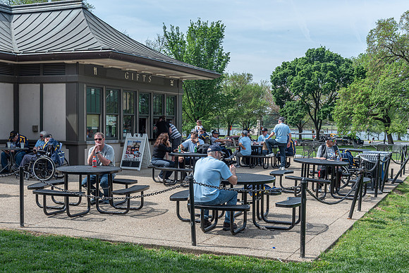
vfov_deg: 26.7
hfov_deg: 39.2
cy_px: 152
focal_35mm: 51
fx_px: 575
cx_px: 207
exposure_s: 1/125
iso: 100
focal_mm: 44
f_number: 9
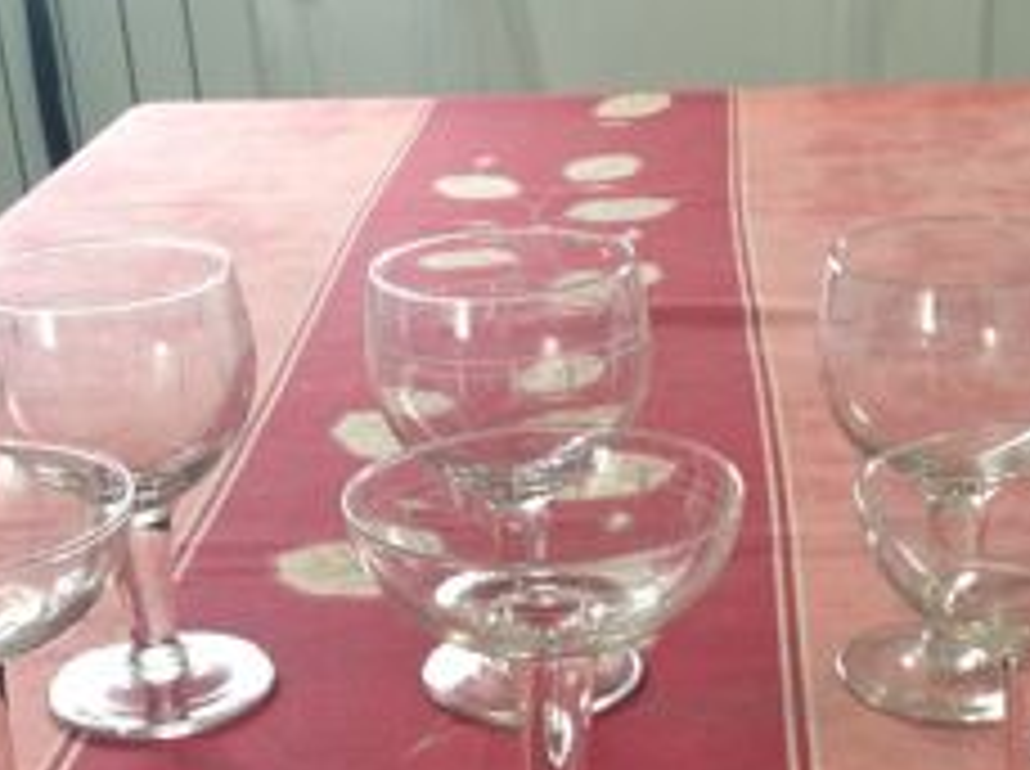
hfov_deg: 28.9
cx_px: 634
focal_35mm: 67
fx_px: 1990
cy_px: 804
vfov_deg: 21.0
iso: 32
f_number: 2.4
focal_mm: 3.3
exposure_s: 1/25
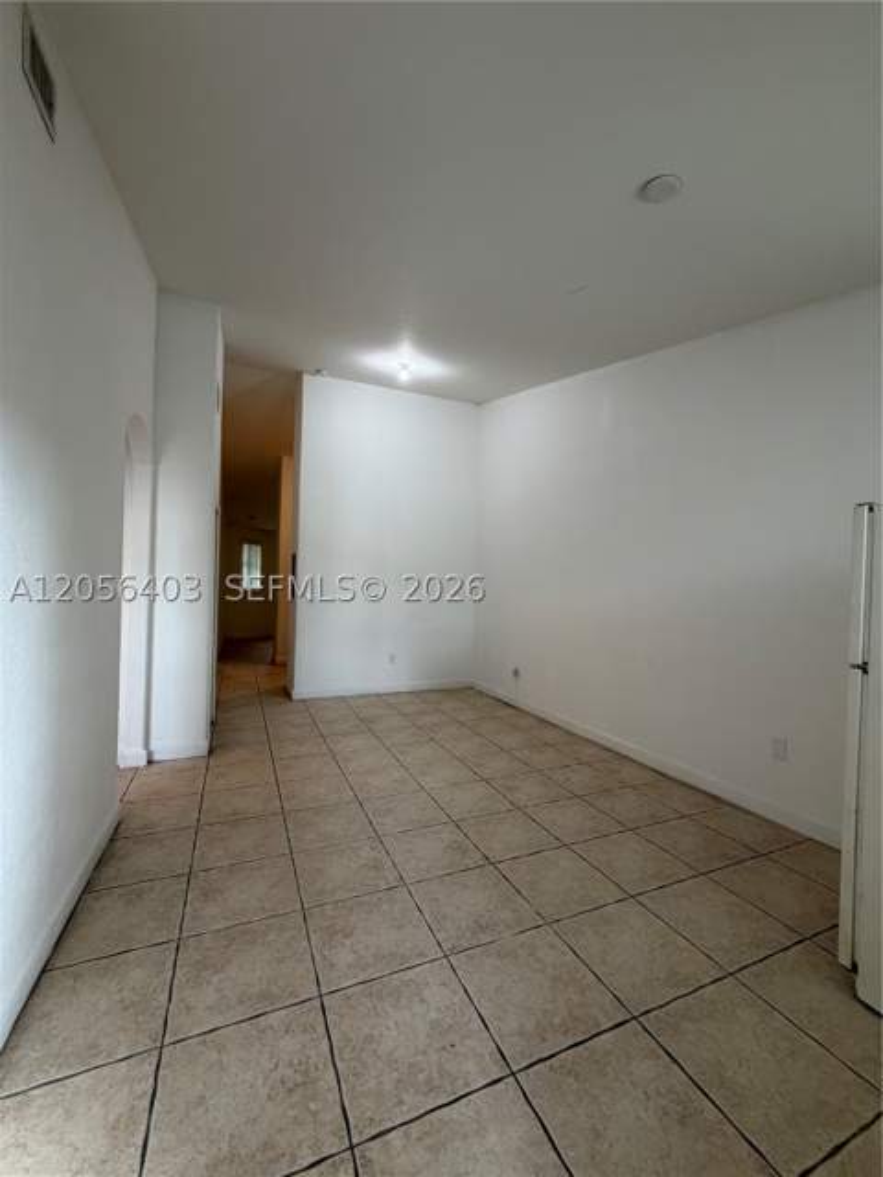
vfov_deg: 102.1
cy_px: 588
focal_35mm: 14
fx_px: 476
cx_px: 442
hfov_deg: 85.7
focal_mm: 2.22
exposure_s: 1/120
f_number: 2.2
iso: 320
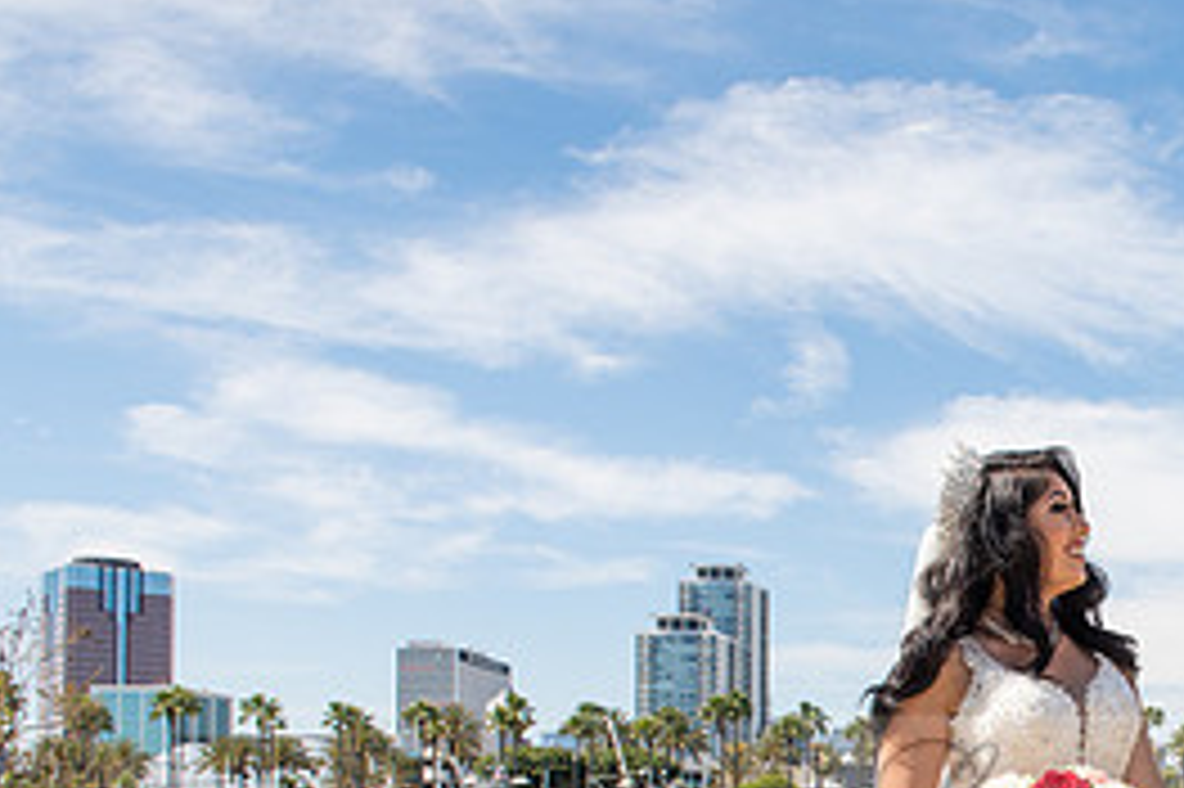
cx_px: 1193
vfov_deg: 24.1
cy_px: 822
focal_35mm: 53
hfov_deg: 34.1
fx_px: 1742
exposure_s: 1/200
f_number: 11
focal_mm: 24
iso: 200
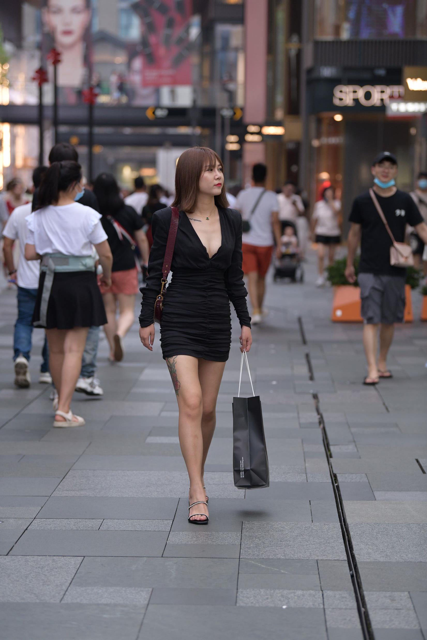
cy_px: 320
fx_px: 1957
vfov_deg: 18.6
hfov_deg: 12.5
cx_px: 214
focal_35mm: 110
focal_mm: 110
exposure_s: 1/250
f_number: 3.2
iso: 1000
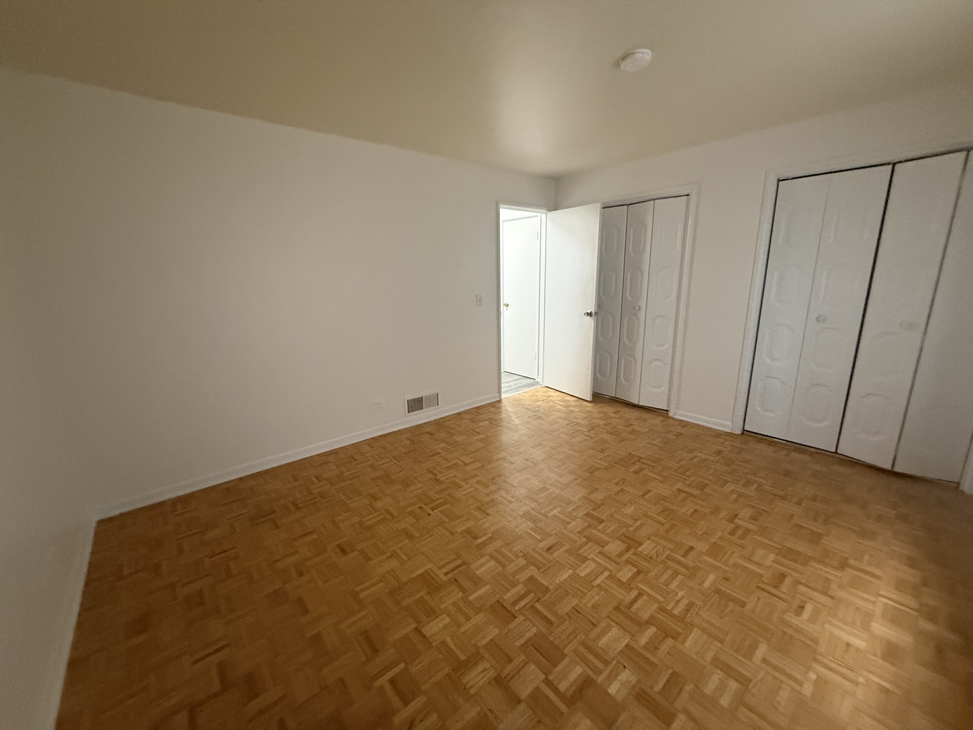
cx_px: 486
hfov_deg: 102.1
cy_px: 365
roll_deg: -1.9
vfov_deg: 85.7
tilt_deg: -5.8
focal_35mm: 14
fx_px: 394
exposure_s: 1/60
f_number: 2.2
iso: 640
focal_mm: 2.22
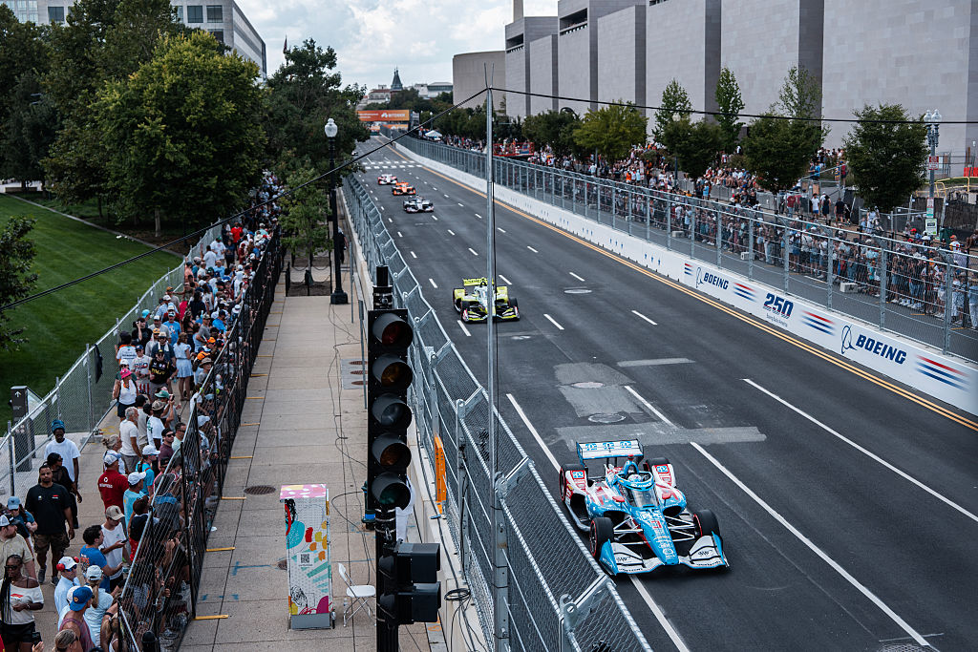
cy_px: 326
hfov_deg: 41.1
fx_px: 1304
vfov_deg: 28.1
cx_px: 489
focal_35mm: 48
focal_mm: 48
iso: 320
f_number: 2.8
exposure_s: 1/2500
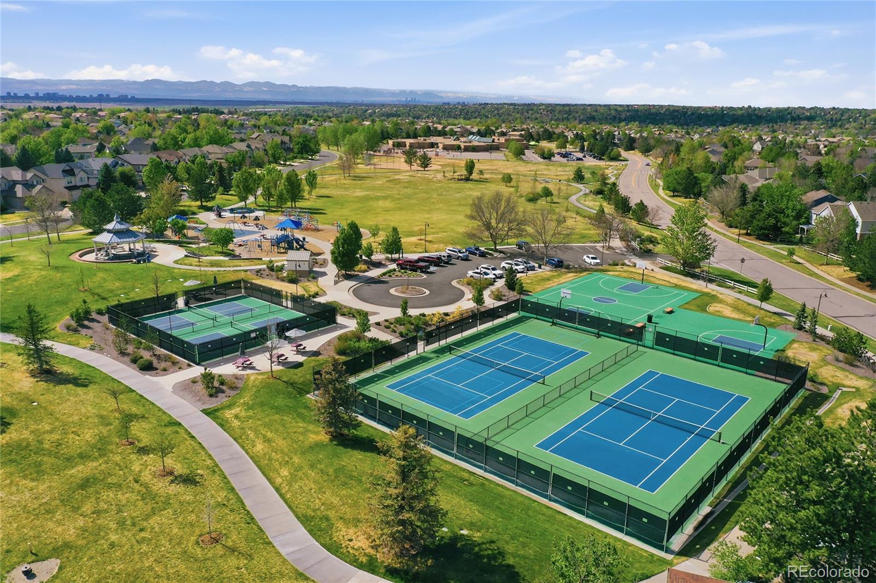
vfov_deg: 46.4
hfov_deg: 65.5
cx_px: 438
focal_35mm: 28
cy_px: 292
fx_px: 681
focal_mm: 10.3
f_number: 7.1
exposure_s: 1/800
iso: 100
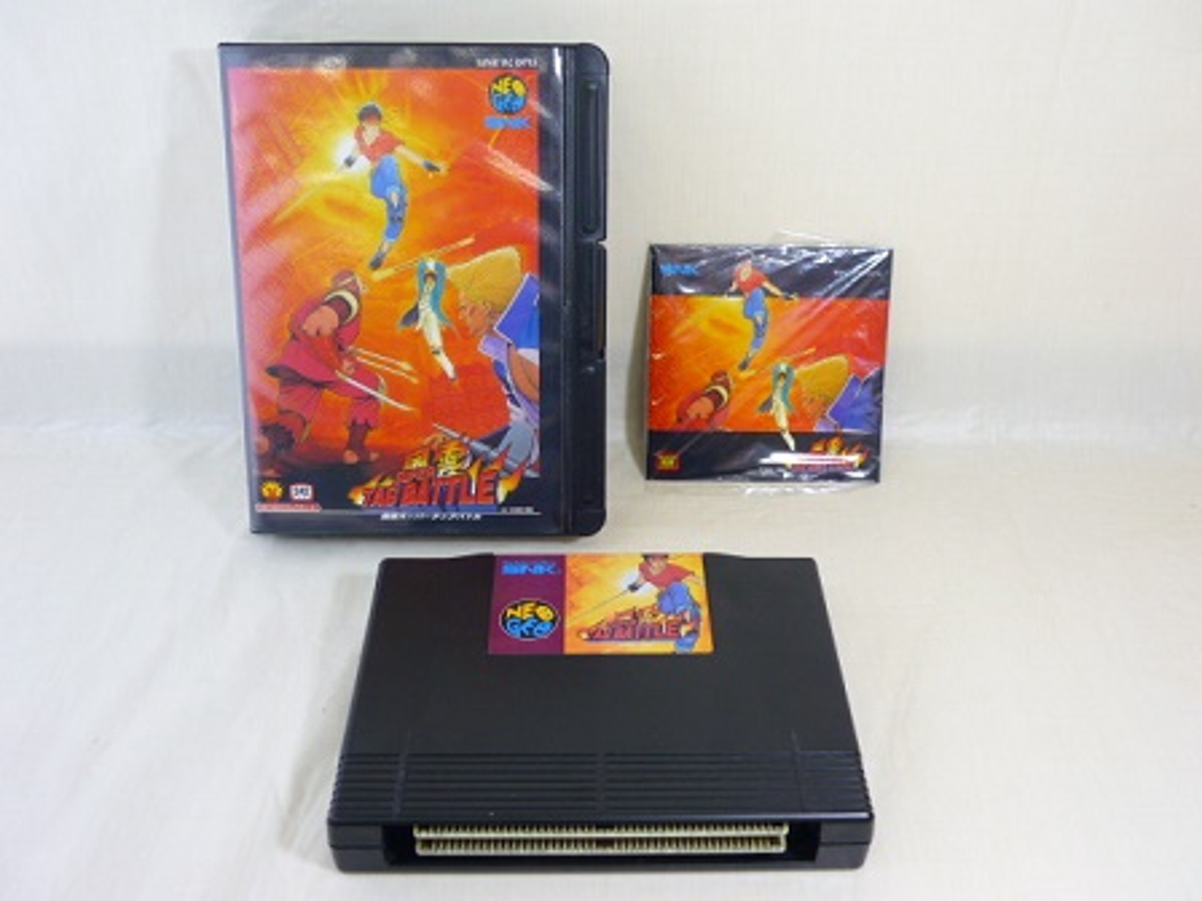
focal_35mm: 33
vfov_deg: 42.9
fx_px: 1146
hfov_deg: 55.4
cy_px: 450
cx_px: 601
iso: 100
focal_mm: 5.5
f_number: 2.8
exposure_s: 1/30
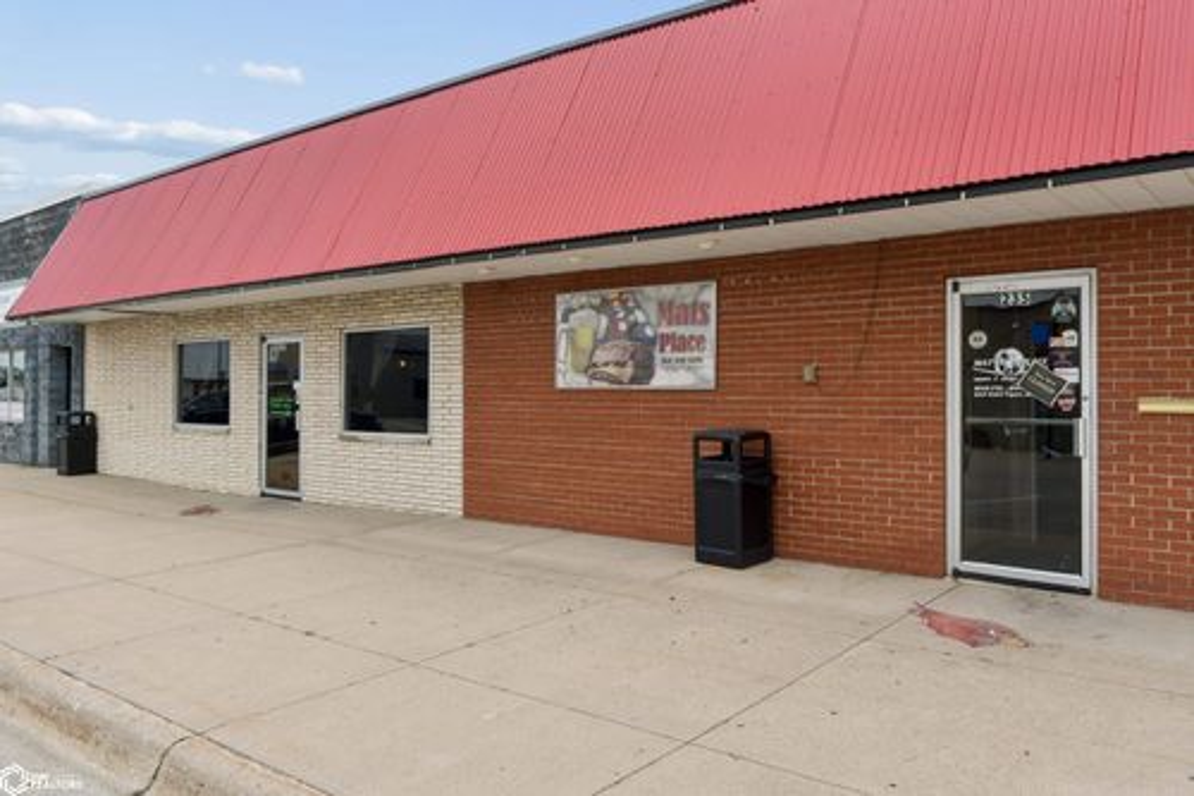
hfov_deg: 67.4
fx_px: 895
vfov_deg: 47.9
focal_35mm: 27
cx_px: 597
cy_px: 398
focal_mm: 18
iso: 250
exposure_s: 1/400
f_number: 8
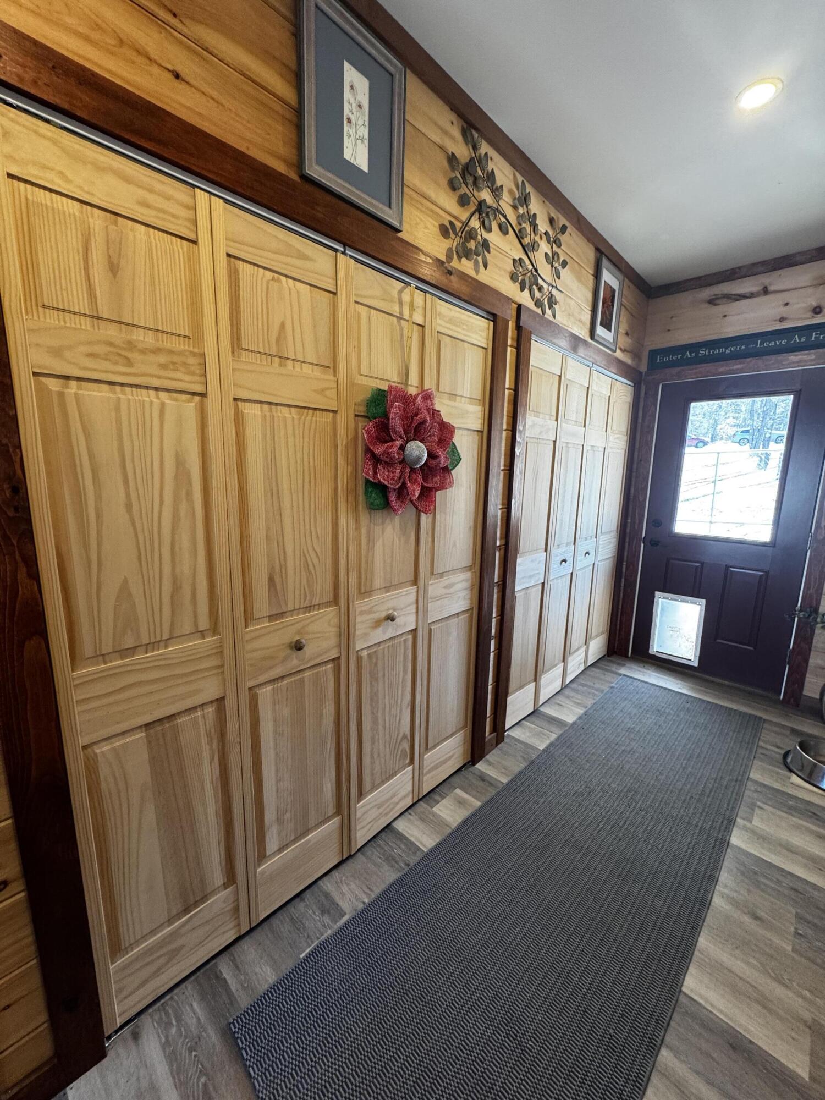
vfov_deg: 102.1
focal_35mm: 14
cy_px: 550
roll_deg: +1.0
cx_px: 412
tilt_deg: -7.9
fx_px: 445
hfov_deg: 85.7
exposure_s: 1/60
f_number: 2.2
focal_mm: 2.22
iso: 200
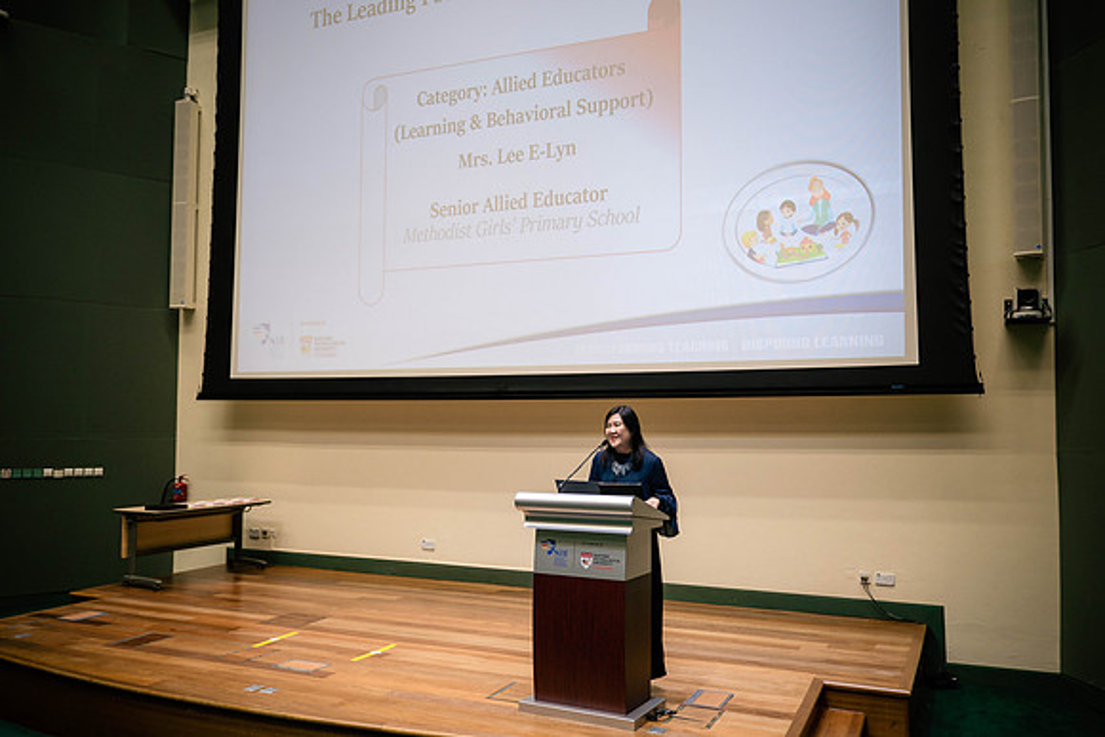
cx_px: 552
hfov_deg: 61.6
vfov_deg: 43.4
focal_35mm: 30
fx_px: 926
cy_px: 368
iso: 500
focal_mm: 14
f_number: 2
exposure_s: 1/200
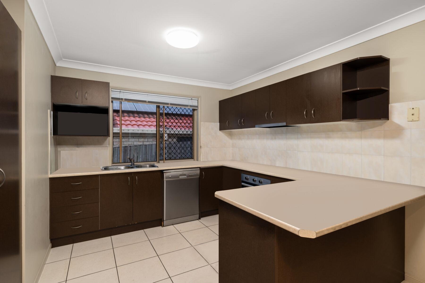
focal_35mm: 18
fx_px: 206
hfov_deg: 91.6
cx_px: 212
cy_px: 142
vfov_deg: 68.8
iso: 200
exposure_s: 1/1.25
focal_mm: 17.5
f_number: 8
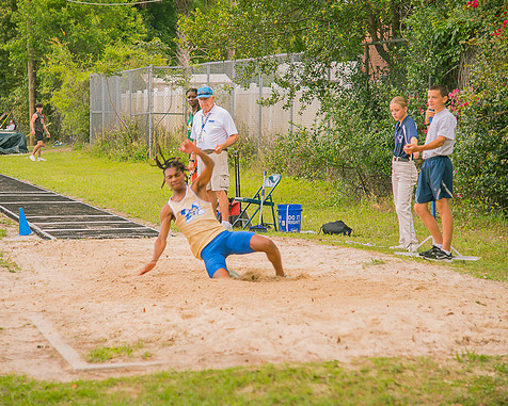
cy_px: 204
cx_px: 239
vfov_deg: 13.8
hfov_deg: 17.2
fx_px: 1684
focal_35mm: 112
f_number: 4
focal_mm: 98
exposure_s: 1/200
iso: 200
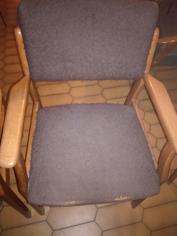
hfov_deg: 51.4
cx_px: 88
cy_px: 118
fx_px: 184
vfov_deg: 65.3
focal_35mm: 27
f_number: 2
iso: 1000
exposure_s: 1/15
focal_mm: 3.79
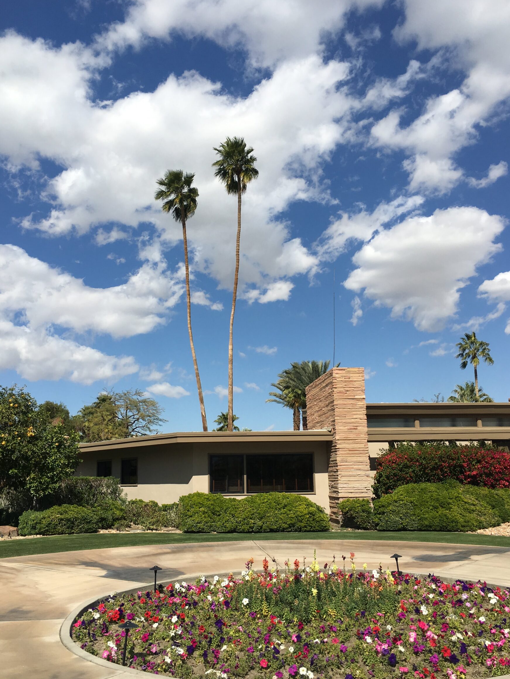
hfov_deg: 44.1
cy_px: 363
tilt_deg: +10.0
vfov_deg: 56.8
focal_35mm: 32
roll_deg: +2.5
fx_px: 629
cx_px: 244
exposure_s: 1/2849
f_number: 2.2
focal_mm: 4.15
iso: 25
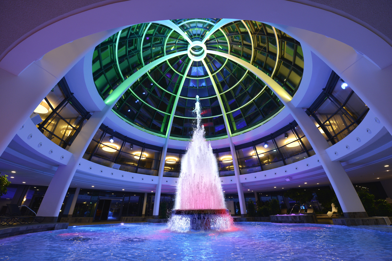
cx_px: 196
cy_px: 130
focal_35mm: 14
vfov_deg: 81.2
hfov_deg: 104.2
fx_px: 152
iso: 640
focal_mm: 14
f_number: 5
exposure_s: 1/40
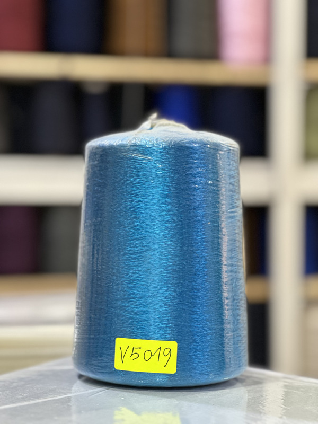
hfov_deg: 19.1
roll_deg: -0.4
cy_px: 212
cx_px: 159
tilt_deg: -0.5
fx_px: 943
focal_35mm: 77
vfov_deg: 25.3
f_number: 2.8
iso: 200
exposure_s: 1/33
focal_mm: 9
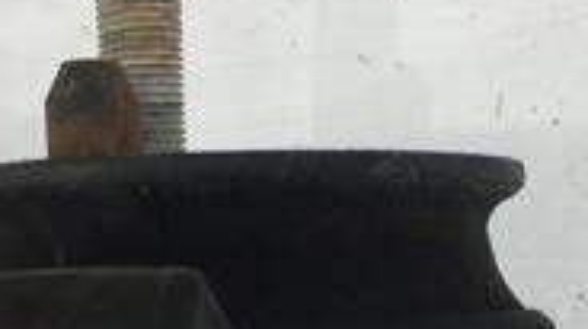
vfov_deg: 10.8
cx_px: 358
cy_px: 412
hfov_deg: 19.5
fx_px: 1713
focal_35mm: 110
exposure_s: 1/50
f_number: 2.2
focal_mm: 4.15
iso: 25
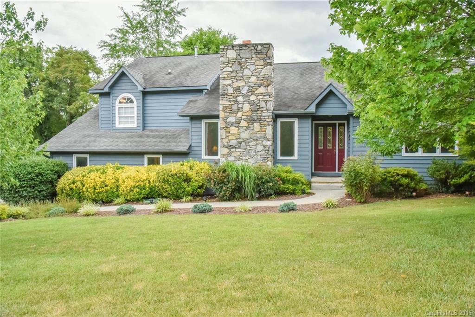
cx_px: 238
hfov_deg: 61.9
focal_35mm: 30
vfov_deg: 43.6
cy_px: 158
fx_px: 396
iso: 4000
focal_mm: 30
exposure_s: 1/500
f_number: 9
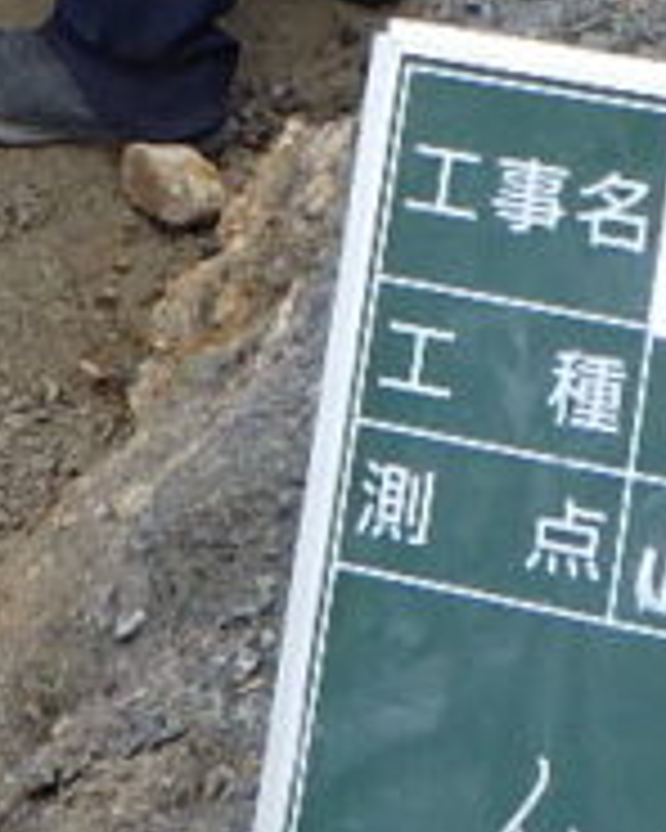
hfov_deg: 10.2
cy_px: -535
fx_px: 3720
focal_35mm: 151
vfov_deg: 12.0
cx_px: 184
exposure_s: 1/640
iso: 125
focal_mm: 5
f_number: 4.2
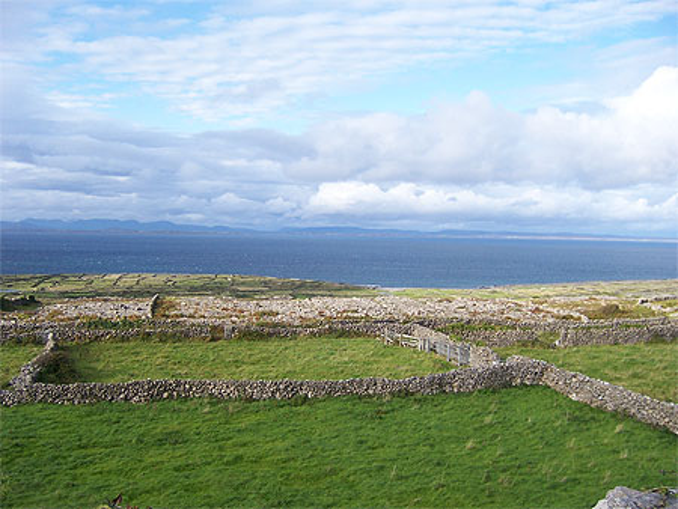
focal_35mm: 36
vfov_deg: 39.7
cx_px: 339
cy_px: 254
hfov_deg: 51.3
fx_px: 705
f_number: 2.8
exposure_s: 1/640
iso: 80
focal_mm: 6.2
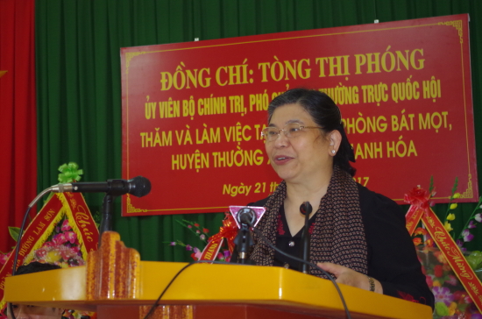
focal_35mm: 72
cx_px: 241
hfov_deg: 28.1
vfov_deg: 18.8
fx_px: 962
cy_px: 160
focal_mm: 47.5
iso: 1600
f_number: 5.6
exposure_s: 1/80
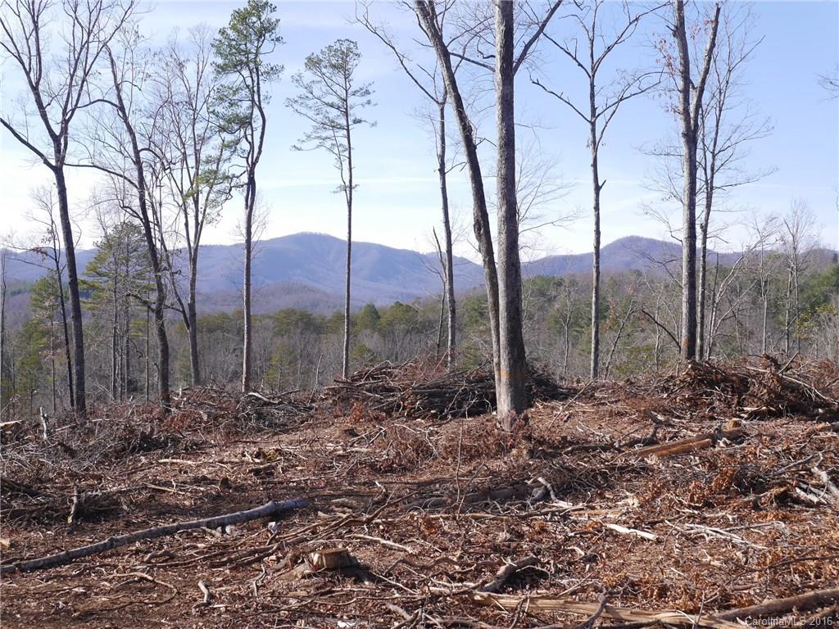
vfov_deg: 26.1
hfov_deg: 34.3
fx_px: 1357
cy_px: 314
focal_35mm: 56
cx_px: 420
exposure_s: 1/200
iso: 160
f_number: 8
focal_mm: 28
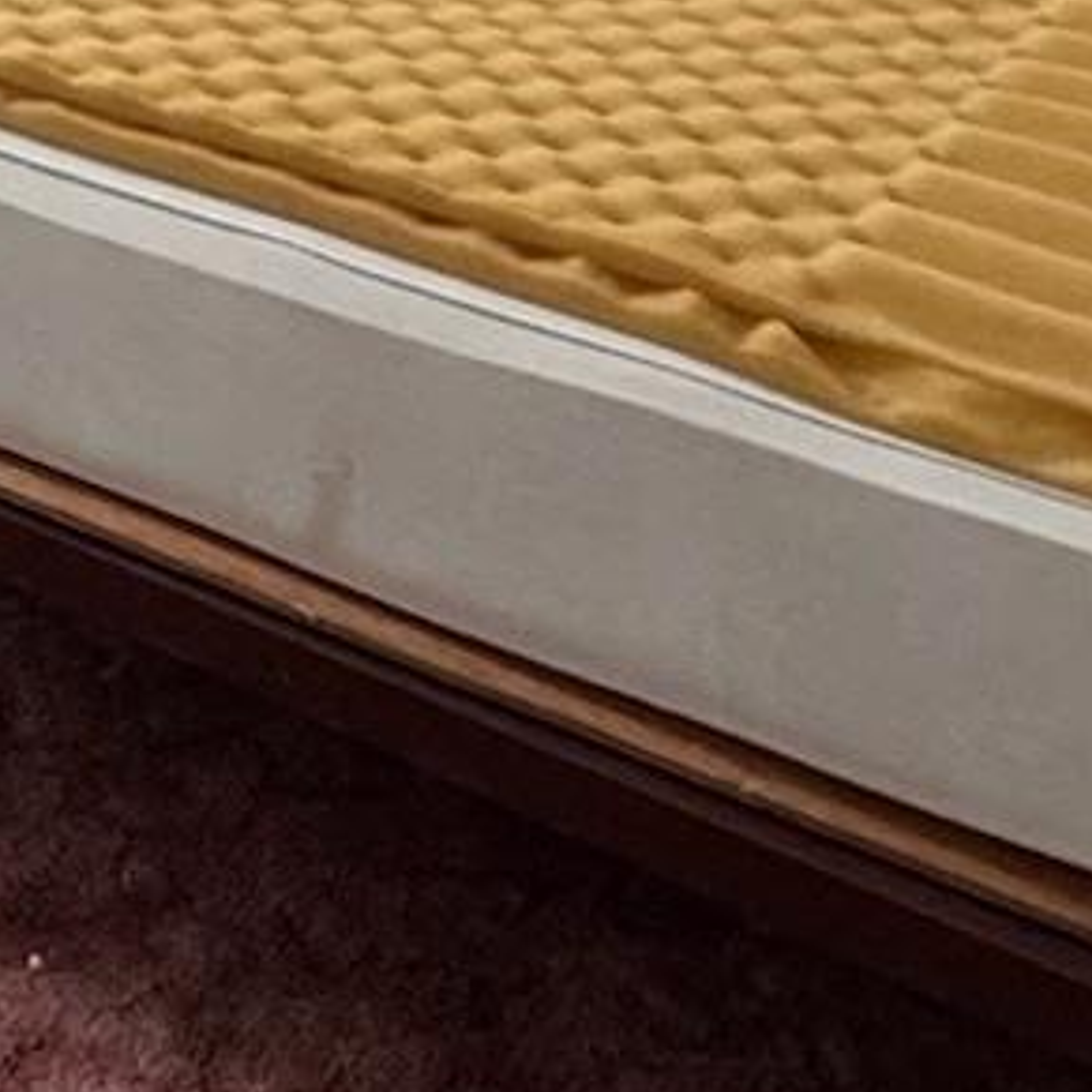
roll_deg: +0.4
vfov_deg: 17.4
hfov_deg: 18.8
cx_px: -221
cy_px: -660
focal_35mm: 87
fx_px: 3105
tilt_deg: -14.3
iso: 250
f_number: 2.2
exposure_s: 1/99
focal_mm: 2.22
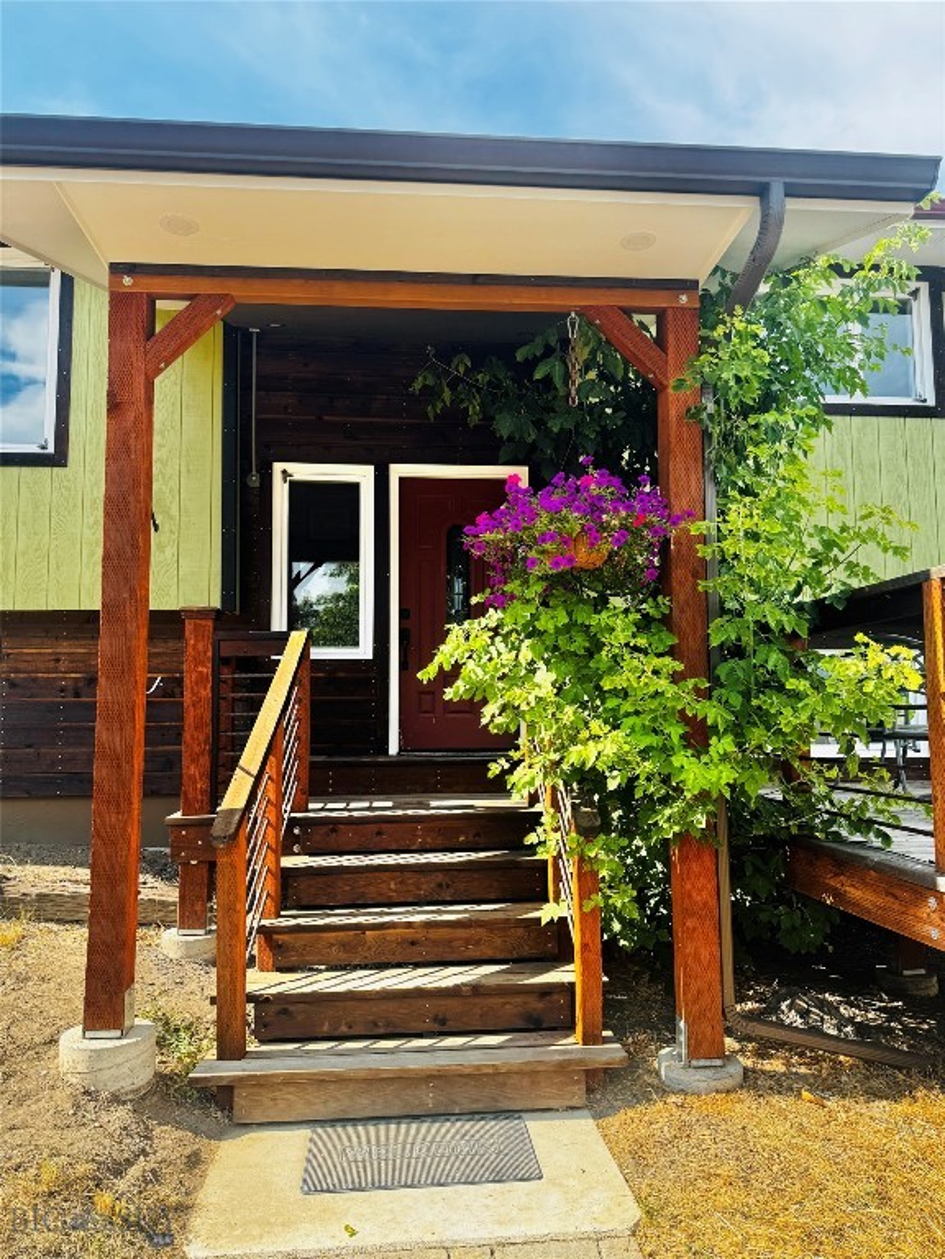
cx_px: 472
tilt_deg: +8.2
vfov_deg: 71.6
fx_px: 874
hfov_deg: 56.8
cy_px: 630
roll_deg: +2.9
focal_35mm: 24
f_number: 1.78
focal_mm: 6.76
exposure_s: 1/1193
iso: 80
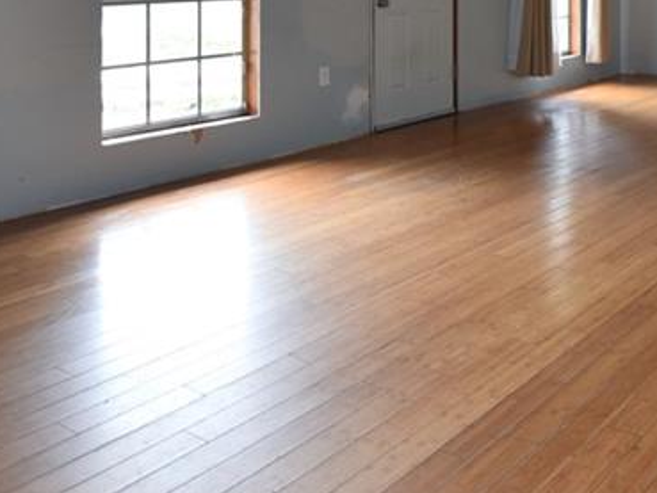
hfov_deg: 43.0
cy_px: -50
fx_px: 759
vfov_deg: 31.8
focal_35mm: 40
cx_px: 588
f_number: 4.5
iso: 400
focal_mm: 10
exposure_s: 1/80
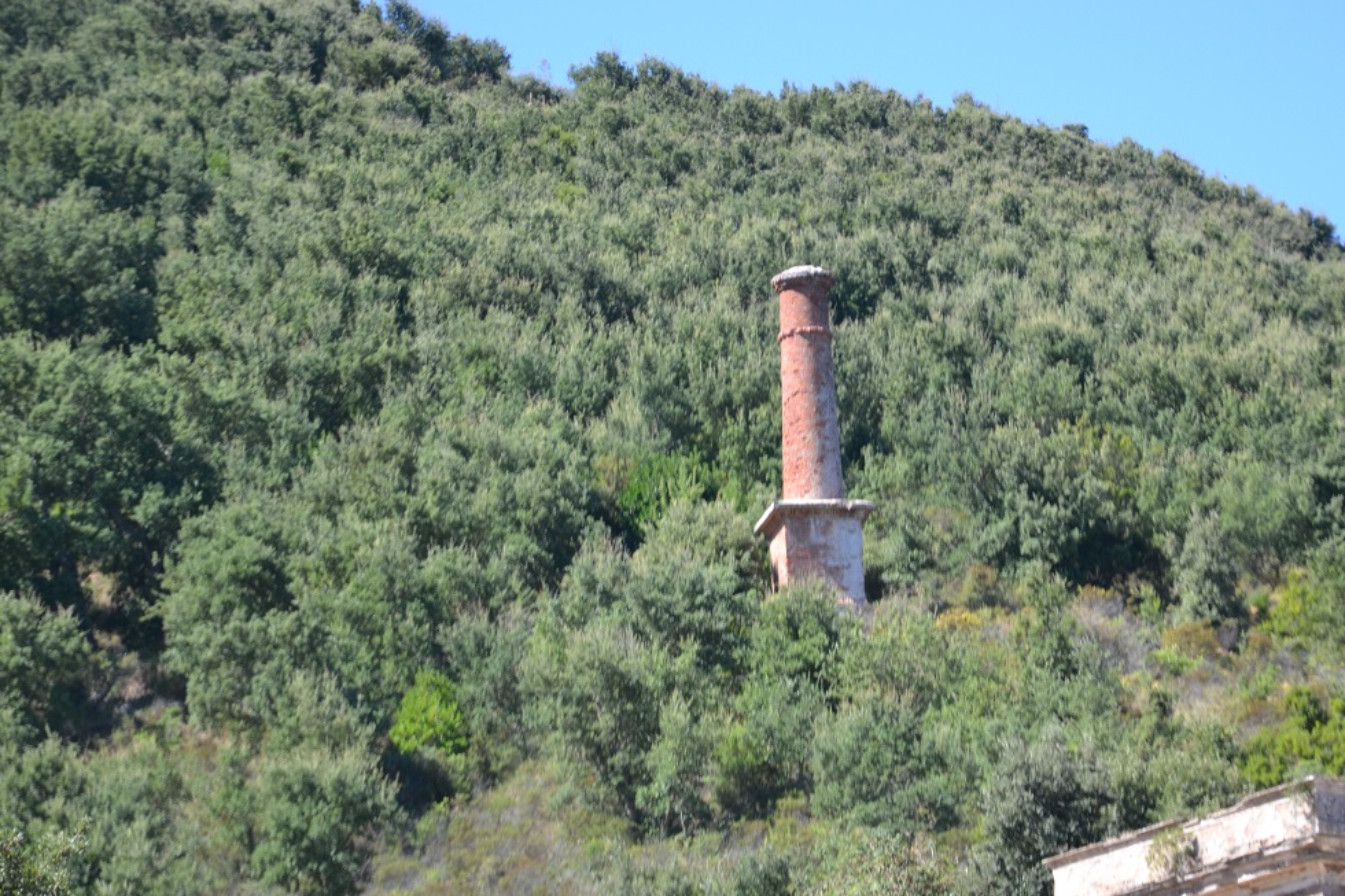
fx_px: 7682
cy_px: 539
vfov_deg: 6.7
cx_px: 851
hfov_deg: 10.0
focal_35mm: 206
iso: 250
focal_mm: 105
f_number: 5.6
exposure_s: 1/125
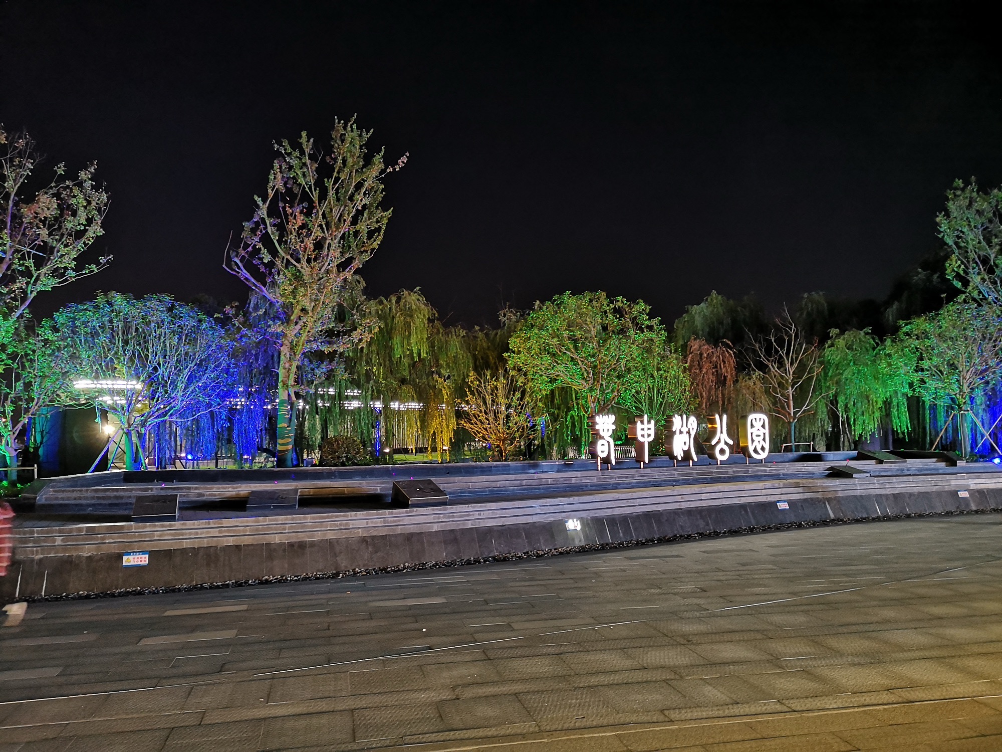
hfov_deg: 65.3
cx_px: 501
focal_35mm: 27
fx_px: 782
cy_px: 376
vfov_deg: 51.4
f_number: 1.8
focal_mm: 3.95
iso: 640
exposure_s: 1/17
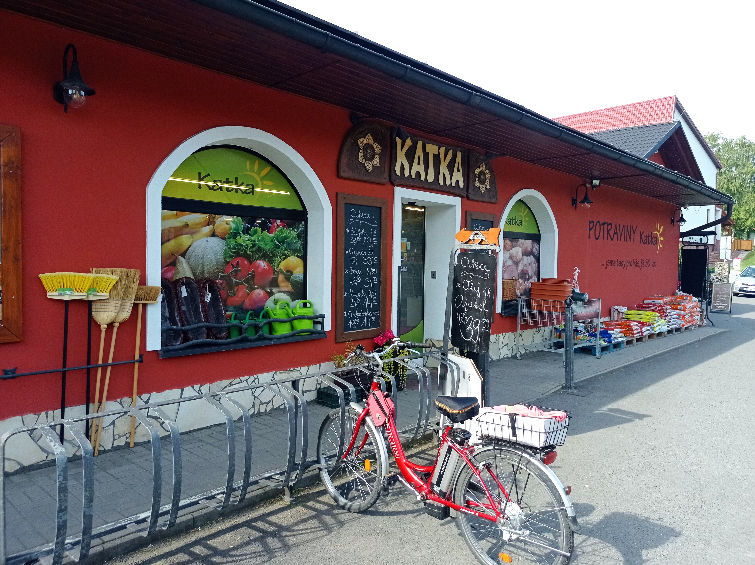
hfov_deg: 63.5
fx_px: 610
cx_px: 378
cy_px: 282
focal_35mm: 28
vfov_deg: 49.7
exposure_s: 1/1142
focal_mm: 4.7
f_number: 1.79
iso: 104
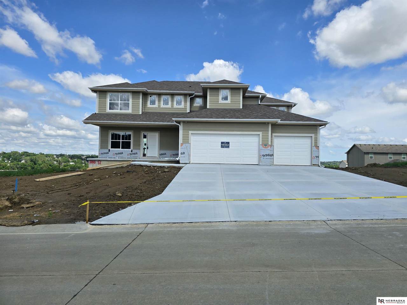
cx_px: 204
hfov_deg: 73.9
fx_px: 270
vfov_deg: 58.9
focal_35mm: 23
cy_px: 152
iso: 12
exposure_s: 1/939
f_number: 1.7
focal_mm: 6.3
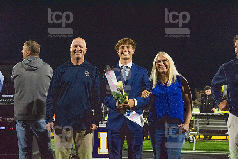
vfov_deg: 21.9
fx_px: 410
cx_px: 119
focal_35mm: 62
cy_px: 80
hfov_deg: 32.4
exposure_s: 1/500
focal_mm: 62
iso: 8000
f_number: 5
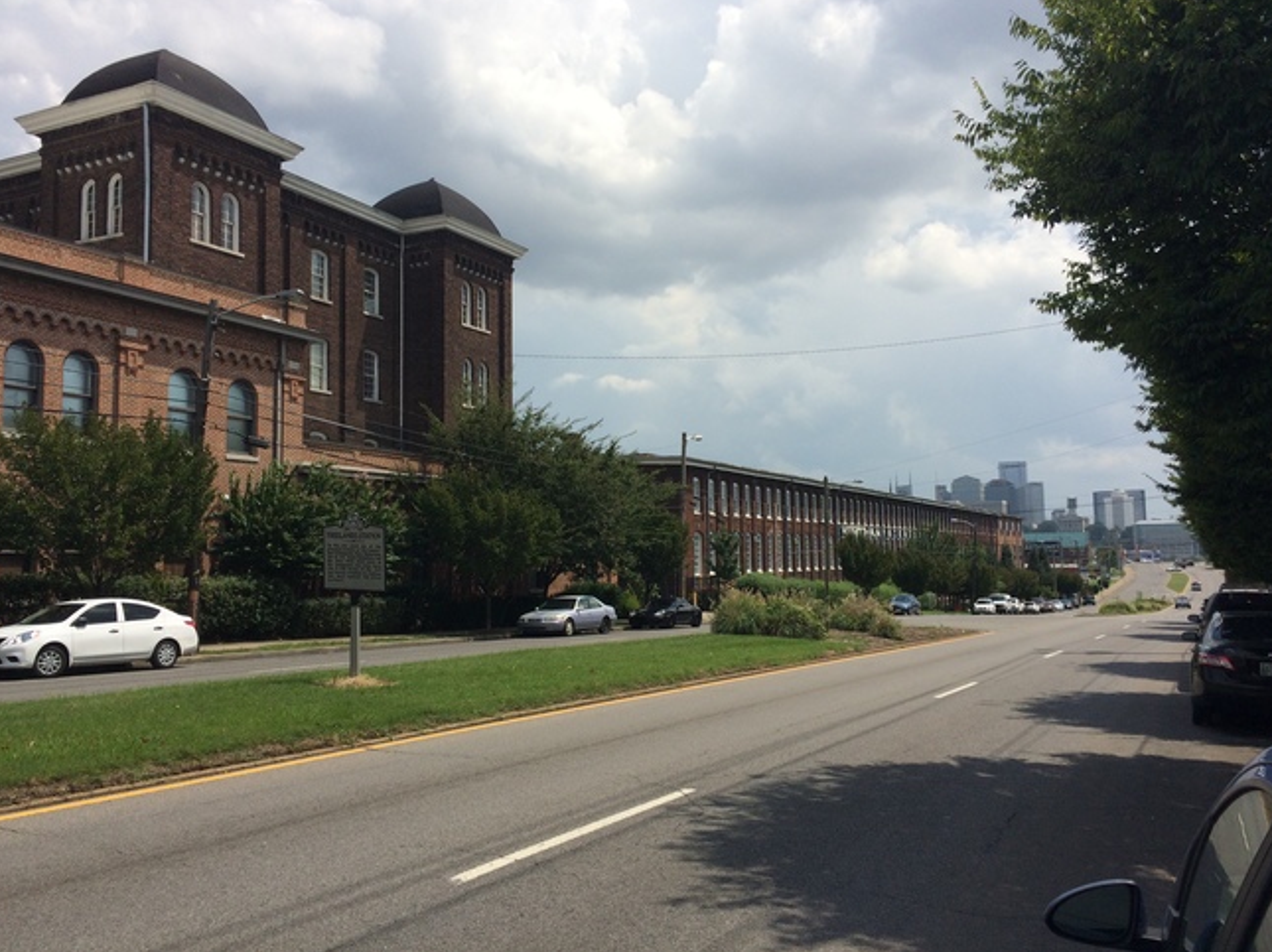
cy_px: 465
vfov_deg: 46.8
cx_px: 634
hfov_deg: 60.0
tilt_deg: +6.1
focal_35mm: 30
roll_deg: +1.0
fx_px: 1102
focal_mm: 4.15
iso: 32
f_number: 2.2
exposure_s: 1/4115
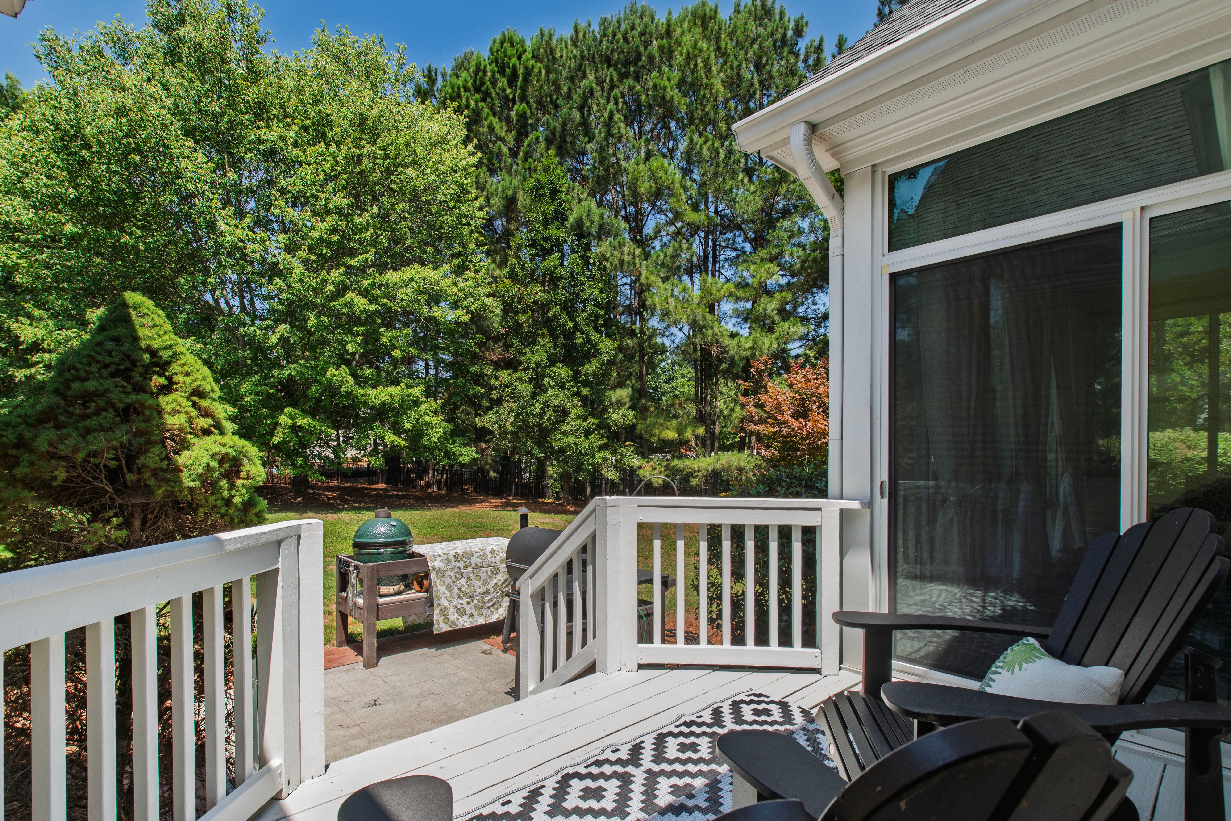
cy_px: 428
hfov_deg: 96.7
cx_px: 609
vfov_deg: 73.7
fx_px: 547
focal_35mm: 16
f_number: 8
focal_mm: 10
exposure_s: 1/125
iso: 100
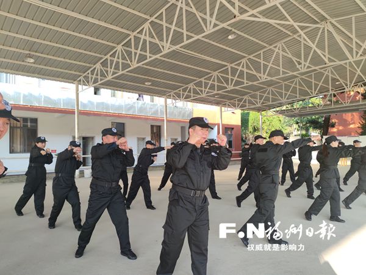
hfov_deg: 71.6
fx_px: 254
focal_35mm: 24
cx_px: 183
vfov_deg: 56.8
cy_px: 138
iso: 50
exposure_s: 1/183
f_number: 1.69
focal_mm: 6.72
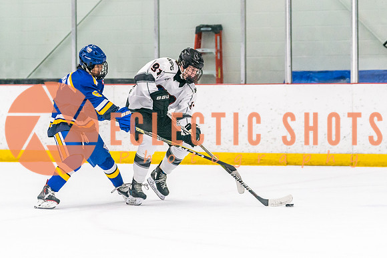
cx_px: 161
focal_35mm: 200
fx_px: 2147
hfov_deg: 10.3
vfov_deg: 6.9
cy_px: 105
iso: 3200
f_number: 2.8
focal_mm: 113
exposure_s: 1/1250
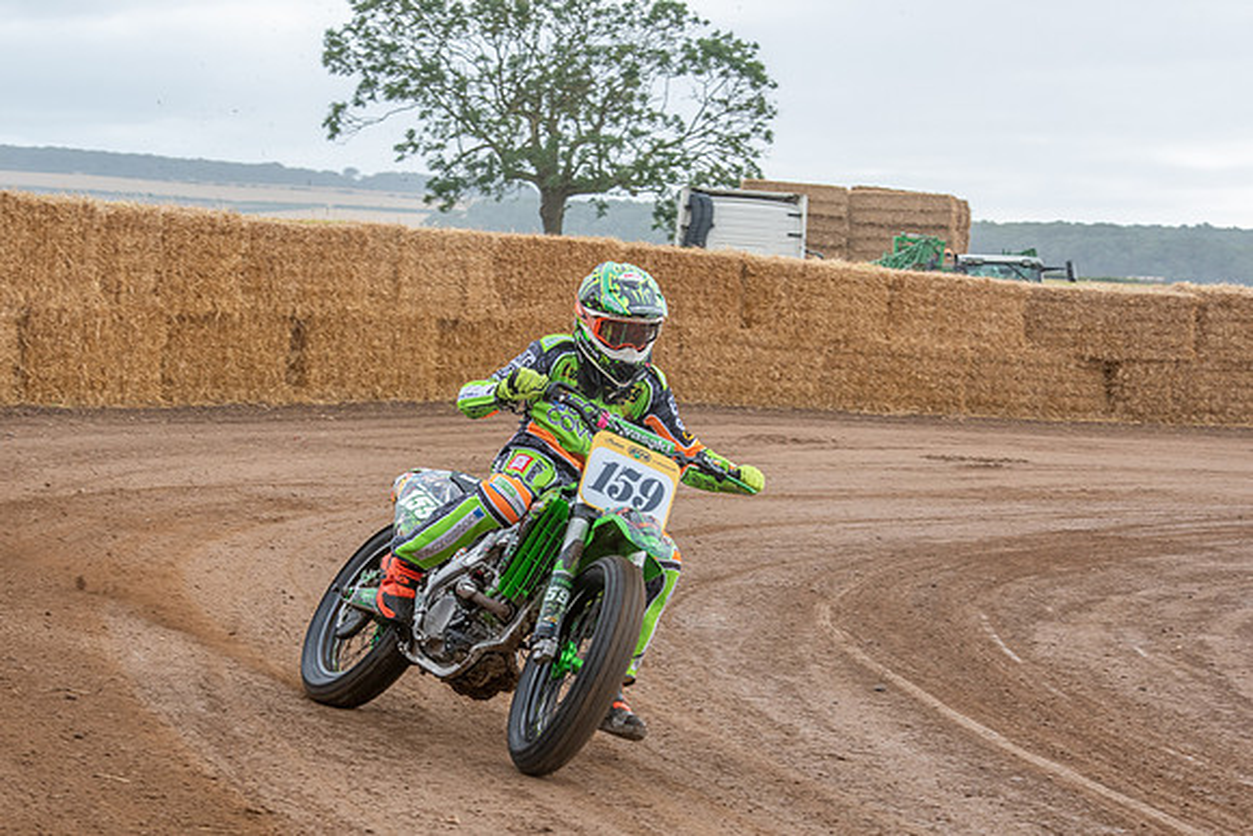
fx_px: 3765
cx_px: 465
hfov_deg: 18.9
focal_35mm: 108
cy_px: 526
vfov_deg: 12.7
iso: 1000
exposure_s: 1/320
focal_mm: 86
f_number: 8
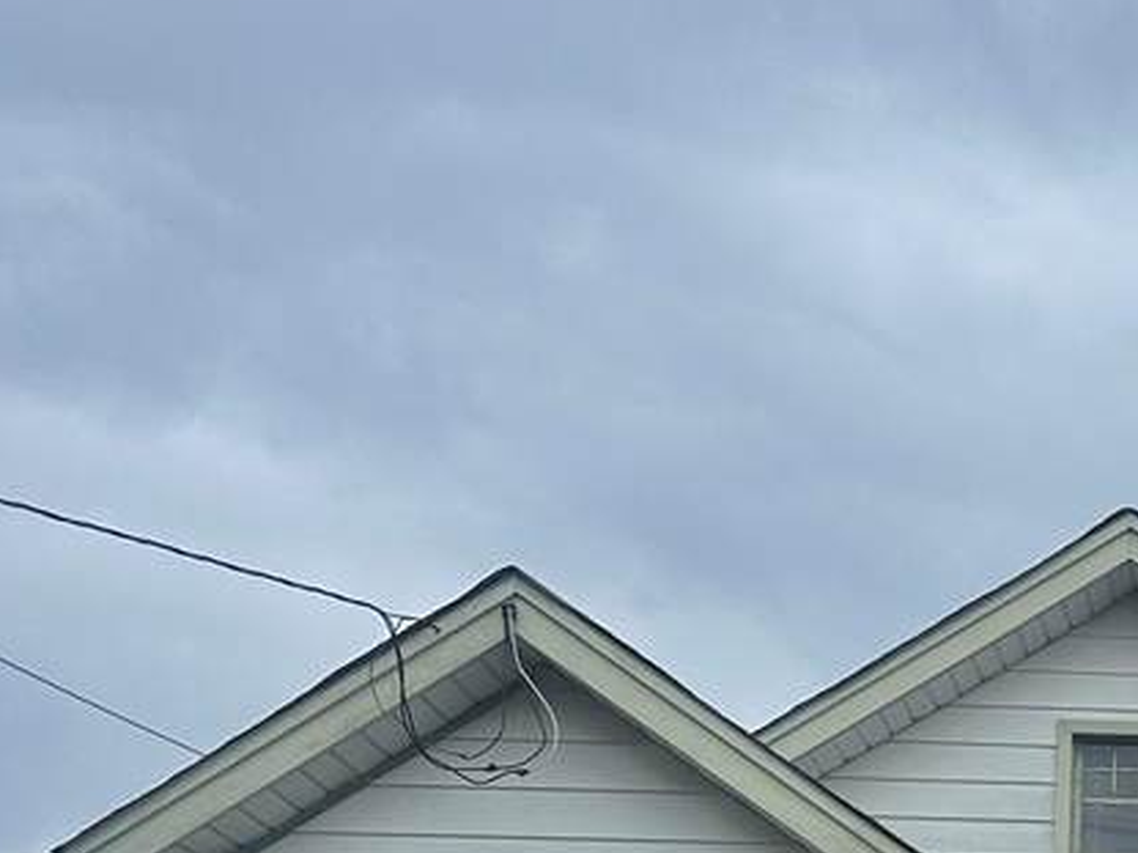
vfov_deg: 18.5
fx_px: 2432
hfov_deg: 23.6
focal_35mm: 74
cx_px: 1423
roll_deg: -0.6
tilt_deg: +10.0
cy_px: 1097
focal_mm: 6.86
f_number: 1.78
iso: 80
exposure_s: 1/3472
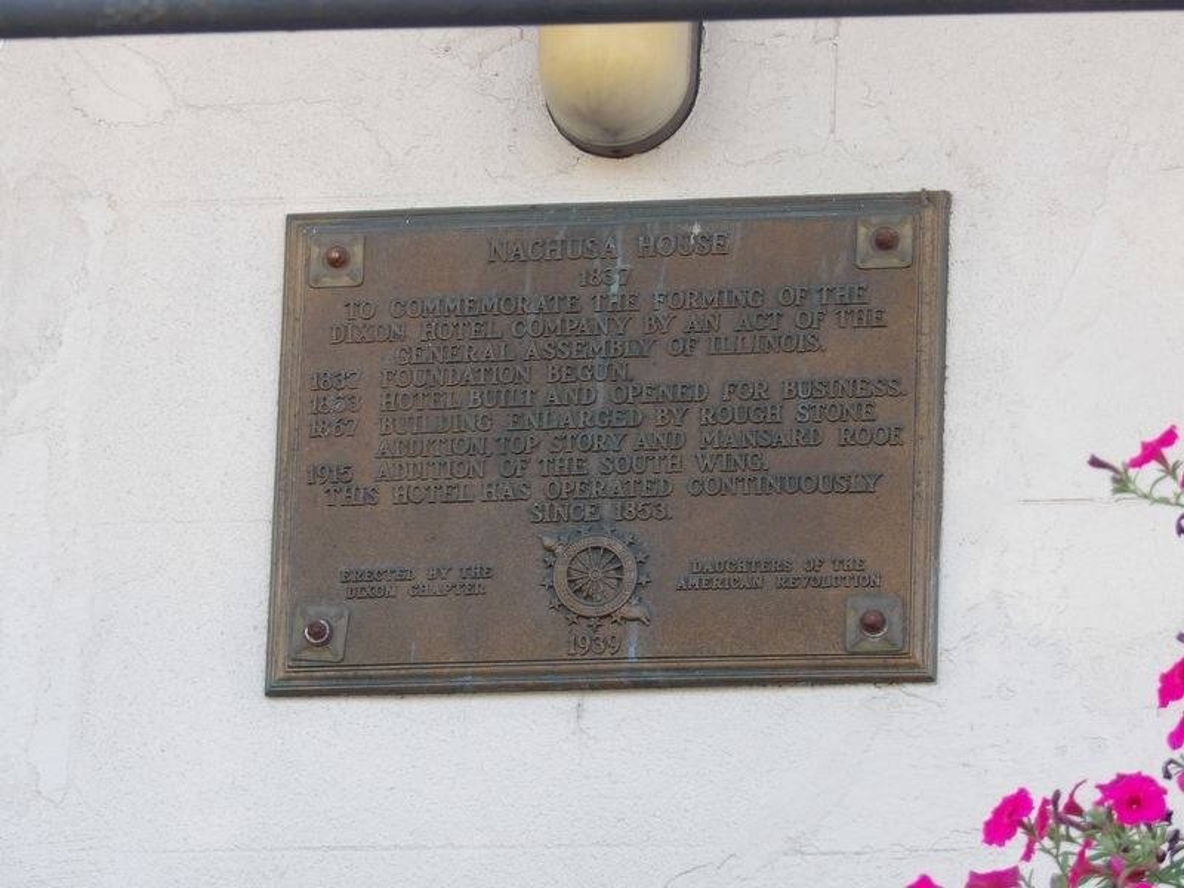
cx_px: 592
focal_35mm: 222
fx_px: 7593
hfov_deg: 8.9
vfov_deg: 6.7
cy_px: 444
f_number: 4.5
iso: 202
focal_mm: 39.8
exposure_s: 1/50
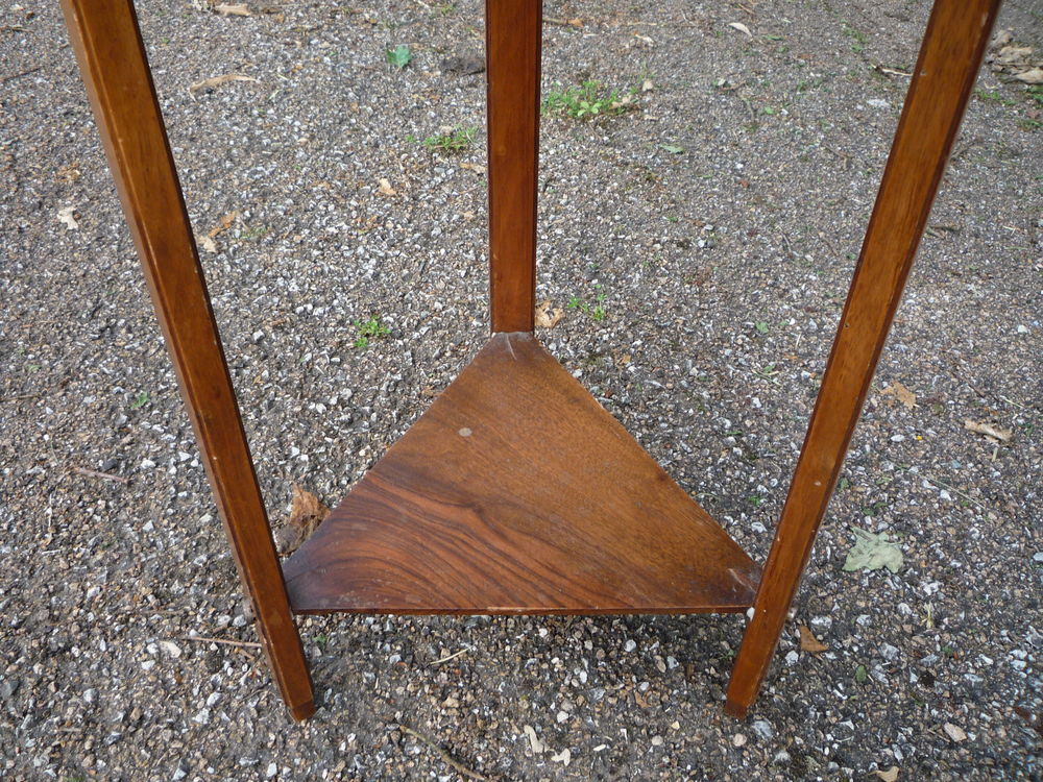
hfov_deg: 60.0
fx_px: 904
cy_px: 391
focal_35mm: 30
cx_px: 522
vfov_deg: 46.8
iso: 100
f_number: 3.3
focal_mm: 5.2
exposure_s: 1/80
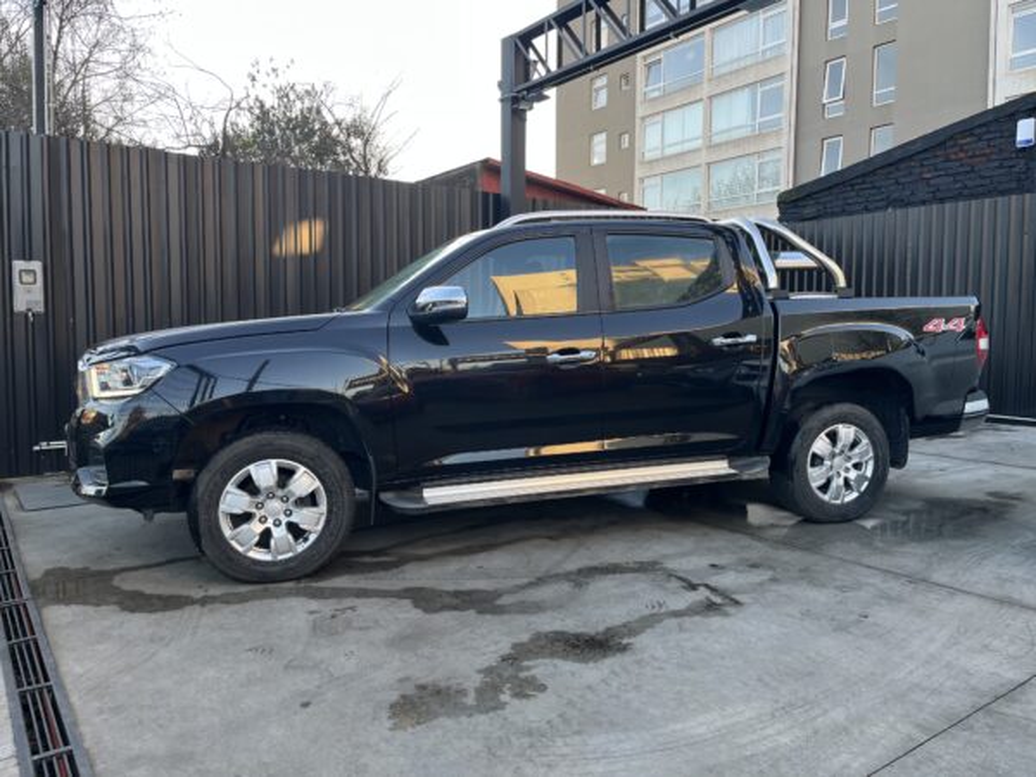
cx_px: 518
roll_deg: -0.3
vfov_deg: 53.1
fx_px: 778
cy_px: 388
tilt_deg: -4.6
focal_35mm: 26
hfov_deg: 67.3
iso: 64
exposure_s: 1/244
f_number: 1.6
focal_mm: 5.1
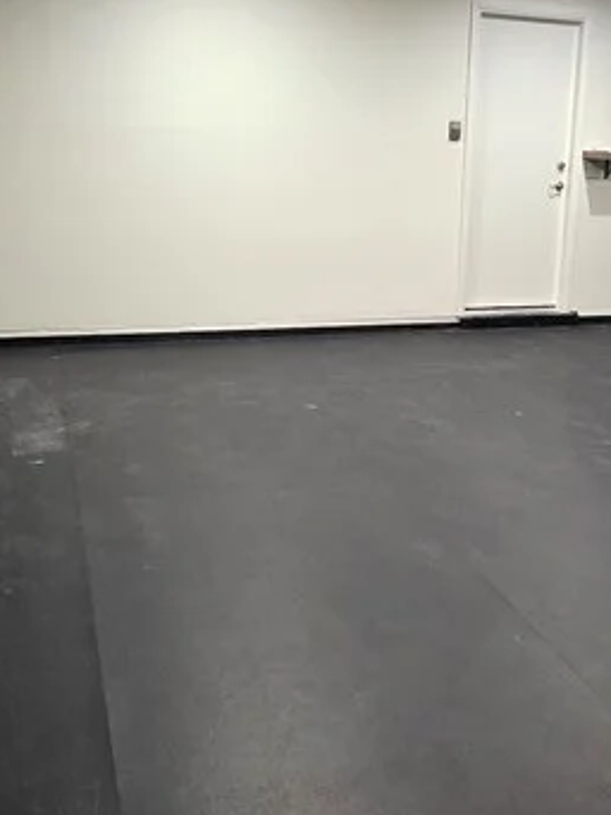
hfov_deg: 36.3
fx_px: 917
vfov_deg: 47.8
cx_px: 427
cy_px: 399
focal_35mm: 39
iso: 640
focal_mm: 2.2
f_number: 1.9
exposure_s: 1/60
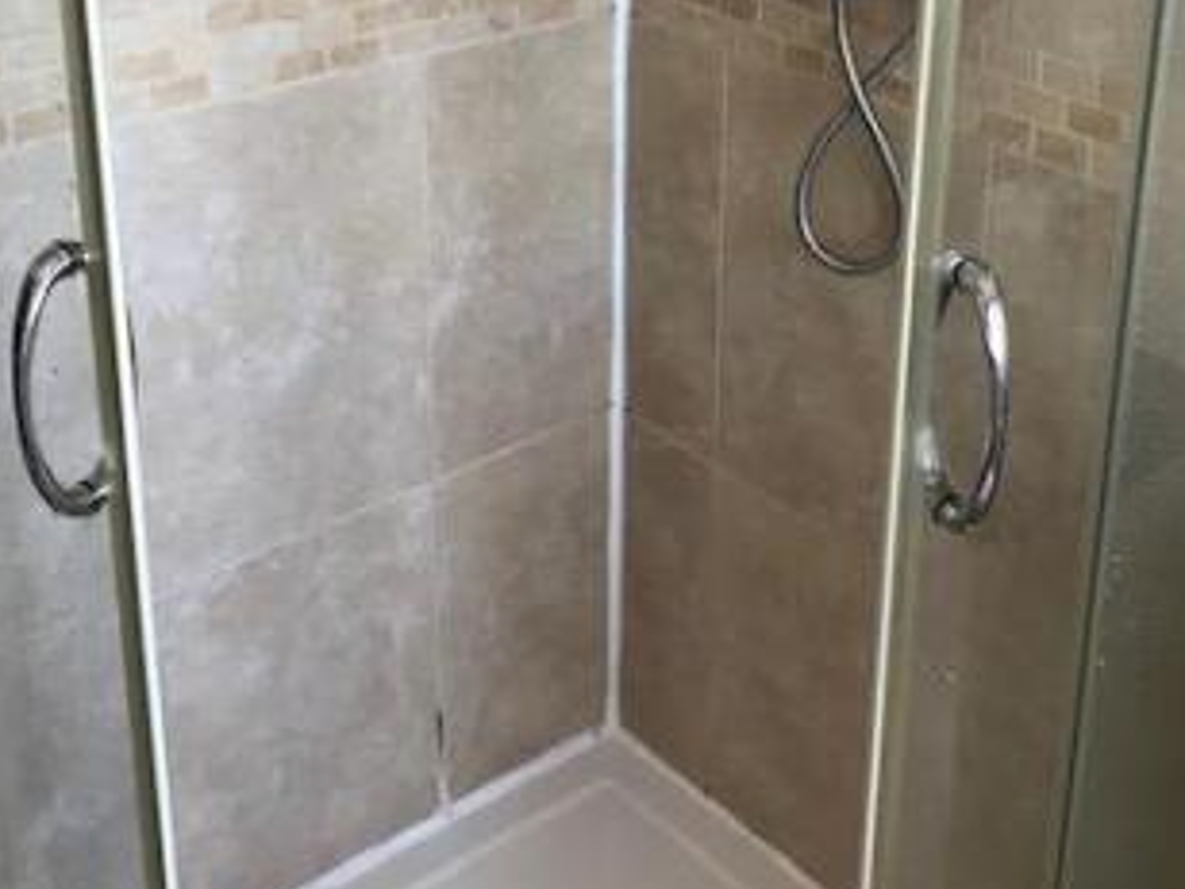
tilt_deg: -20.7
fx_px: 1814
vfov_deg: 26.9
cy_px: 152
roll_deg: -1.0
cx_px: 656
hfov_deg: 36.1
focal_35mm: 53
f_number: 1.8
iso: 40
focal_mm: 3.99
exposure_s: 1/20
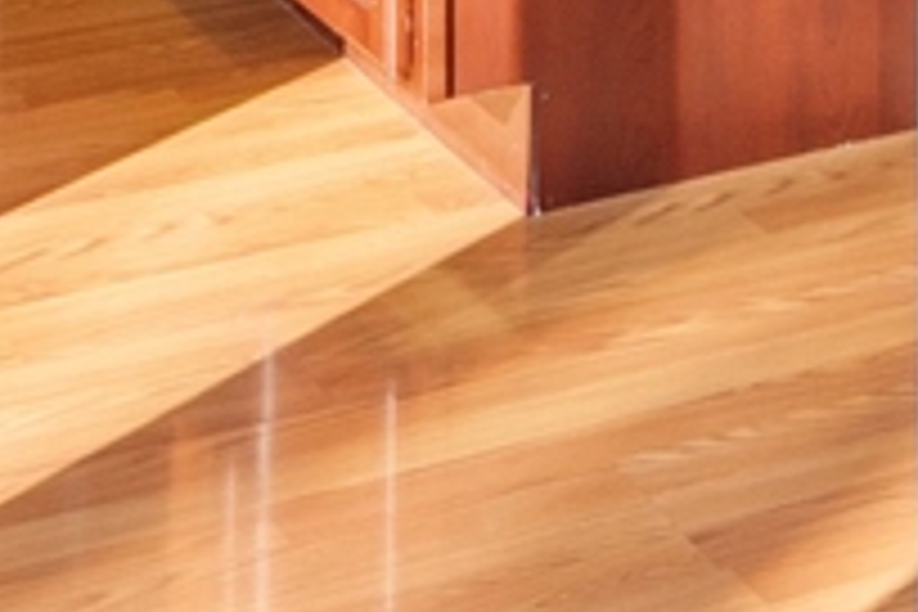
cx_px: 1413
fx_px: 3646
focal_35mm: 143
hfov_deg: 13.5
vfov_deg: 8.2
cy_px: -1224
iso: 320
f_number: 8
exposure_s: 1/20
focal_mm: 12
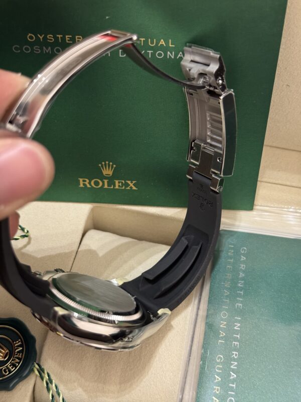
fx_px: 557
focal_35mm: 48
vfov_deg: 39.7
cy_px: 201
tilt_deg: -58.0
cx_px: 150
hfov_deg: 30.3
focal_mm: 6.76
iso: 500
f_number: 1.78
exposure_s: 1/28
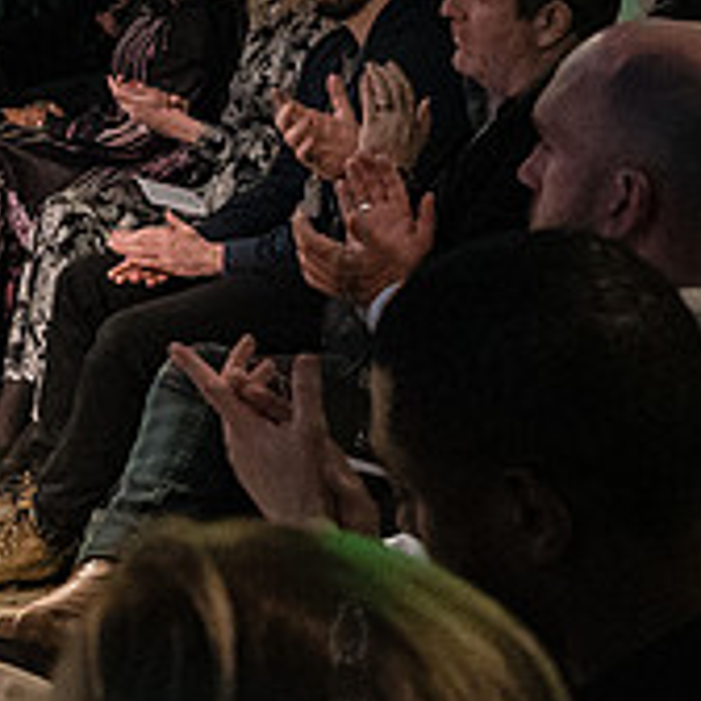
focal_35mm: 121
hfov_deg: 14.0
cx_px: -131
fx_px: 2772
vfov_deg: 14.1
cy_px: -58
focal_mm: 29
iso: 6400
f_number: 4
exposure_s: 1/250
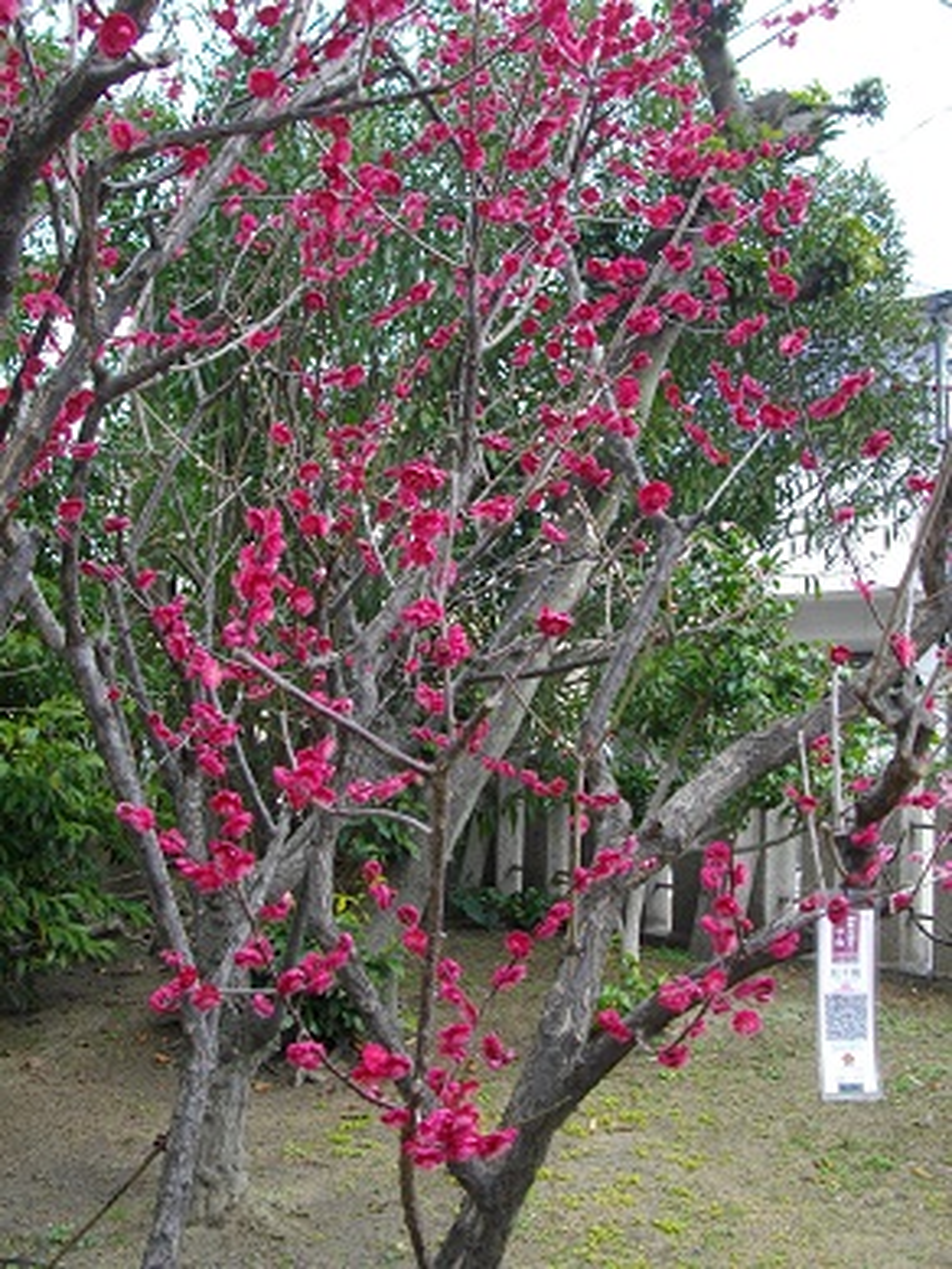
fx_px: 1466
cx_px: 476
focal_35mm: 40
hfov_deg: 36.0
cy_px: 634
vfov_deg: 46.8
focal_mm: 7.1
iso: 200
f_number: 3.2
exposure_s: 1/80
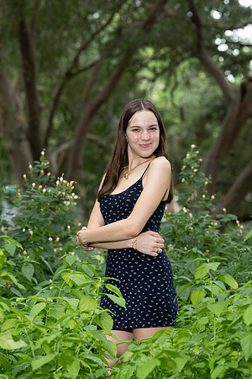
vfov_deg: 10.3
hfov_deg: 6.9
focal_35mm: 200
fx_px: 2100
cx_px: 126
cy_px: 190
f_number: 8
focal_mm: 200
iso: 1000
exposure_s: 1/200
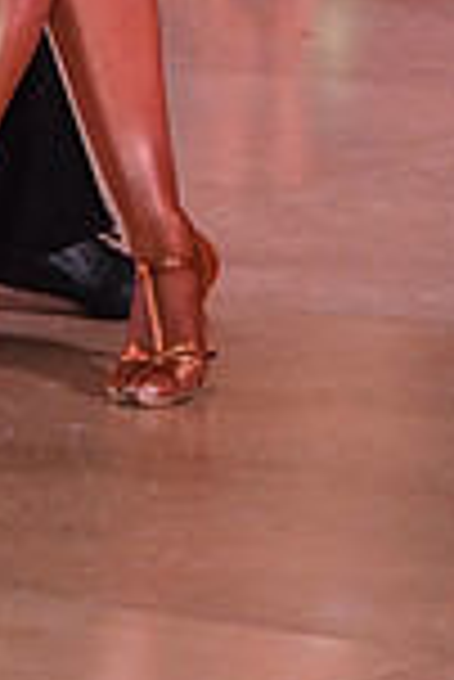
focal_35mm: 460
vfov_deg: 4.4
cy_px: -504
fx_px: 8681
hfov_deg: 3.0
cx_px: 92
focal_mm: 120
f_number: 7.1
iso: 2500
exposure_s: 1/320
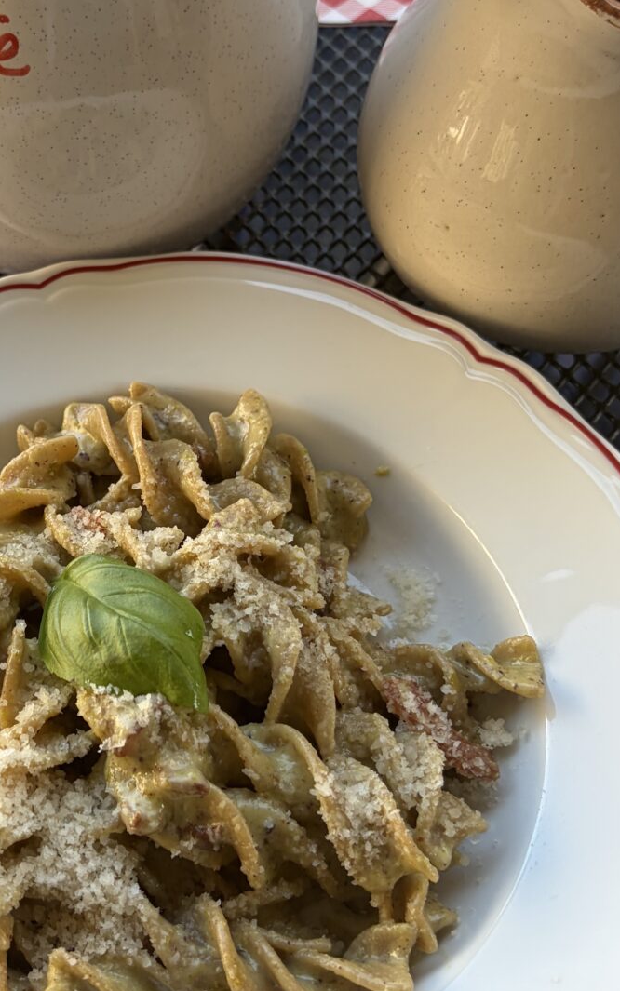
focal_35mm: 53
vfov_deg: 38.1
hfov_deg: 24.1
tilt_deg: -54.2
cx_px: 148
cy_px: 430
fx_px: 1432
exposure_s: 1/234
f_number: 1.6
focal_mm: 5.96
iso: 40
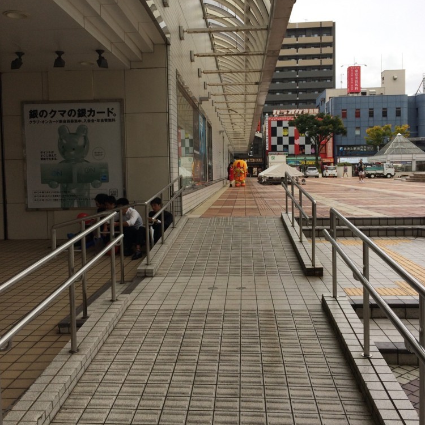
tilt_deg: -6.4
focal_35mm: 35
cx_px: 217
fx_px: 486
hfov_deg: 47.2
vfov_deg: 47.2
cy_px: 194
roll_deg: +3.4
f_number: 2.2
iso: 32
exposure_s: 1/228
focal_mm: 4.15
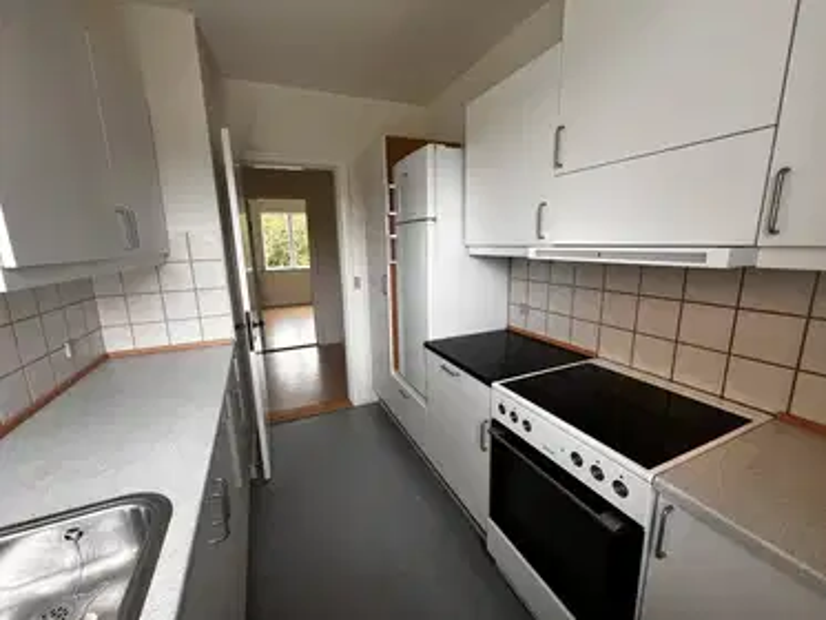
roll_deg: +1.1
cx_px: 413
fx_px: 310
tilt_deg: -11.2
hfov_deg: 106.2
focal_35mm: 13
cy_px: 310
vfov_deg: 89.9
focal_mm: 1.57
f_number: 1.8
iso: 50
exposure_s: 1/99
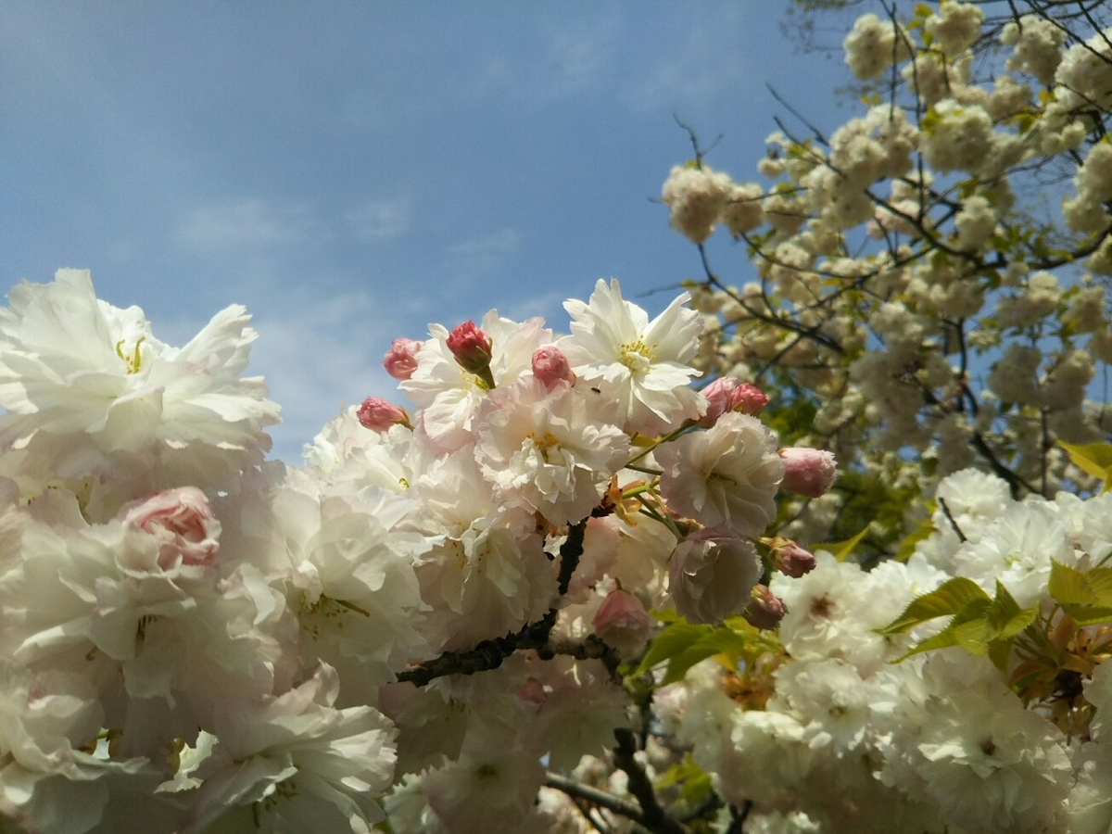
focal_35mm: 30
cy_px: 417
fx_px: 964
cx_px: 556
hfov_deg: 60.0
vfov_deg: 46.8
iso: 25
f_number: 2.2
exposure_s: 1/2002
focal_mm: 4
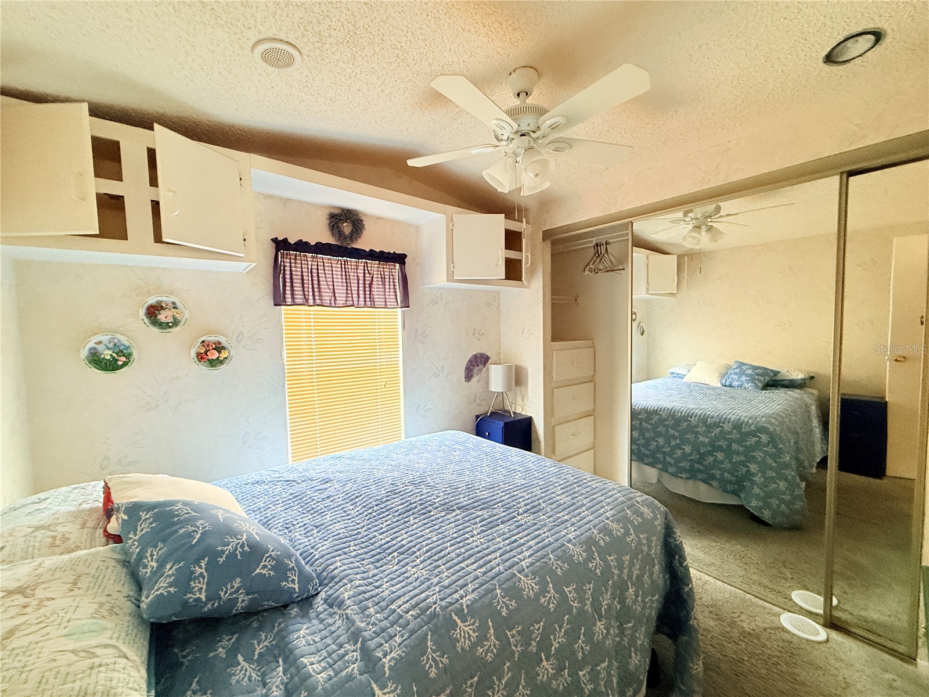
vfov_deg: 85.7
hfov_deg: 102.1
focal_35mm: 14
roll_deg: +0.5
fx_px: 376
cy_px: 348
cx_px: 464
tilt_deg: -2.4
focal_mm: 2.22
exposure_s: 1/60
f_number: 2.2
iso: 250
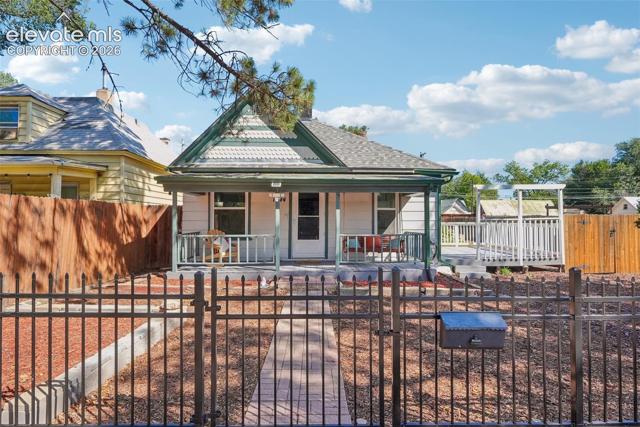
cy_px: 214
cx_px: 320
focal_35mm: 19
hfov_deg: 87.7
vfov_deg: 65.2
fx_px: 333
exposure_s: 1/500
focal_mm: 12.5
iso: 800
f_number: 8
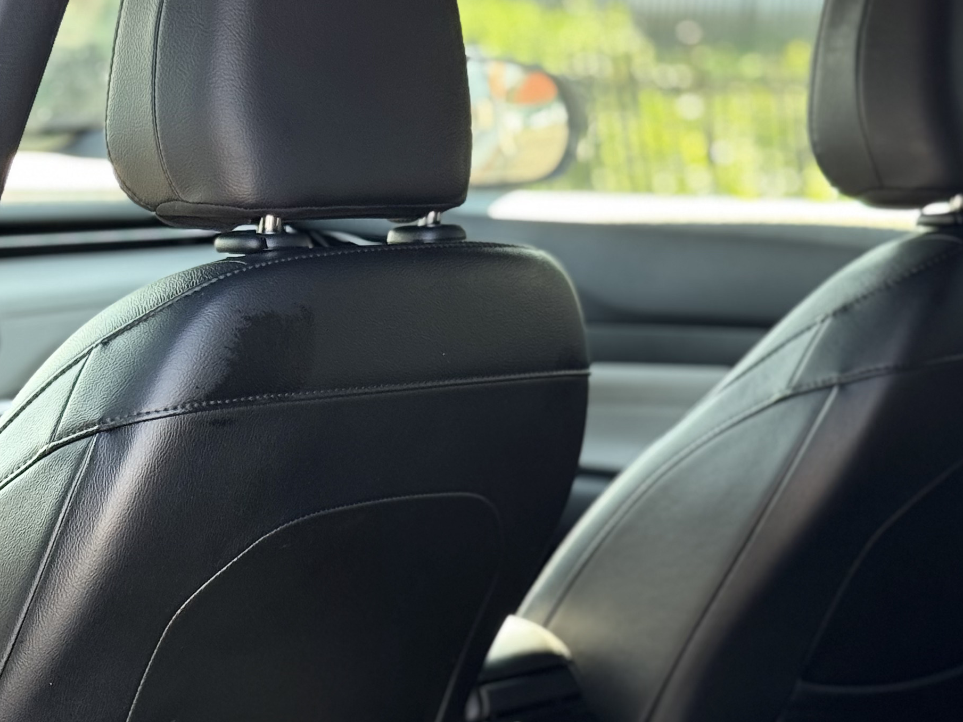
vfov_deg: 13.5
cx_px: 42
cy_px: 803
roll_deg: +0.1
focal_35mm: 107
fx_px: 2977
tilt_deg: -16.2
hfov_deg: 18.0
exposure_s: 1/121
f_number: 1.78
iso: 80
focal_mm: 6.76
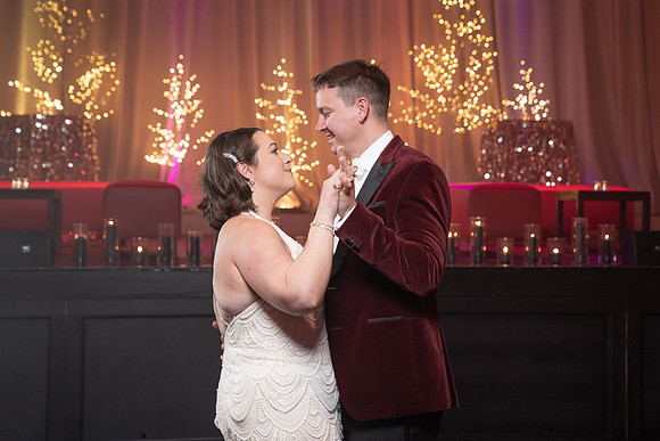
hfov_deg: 28.1
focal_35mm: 72
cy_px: 206
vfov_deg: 19.0
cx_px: 320
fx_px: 1316
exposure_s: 1/125
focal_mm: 67
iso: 2000
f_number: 4
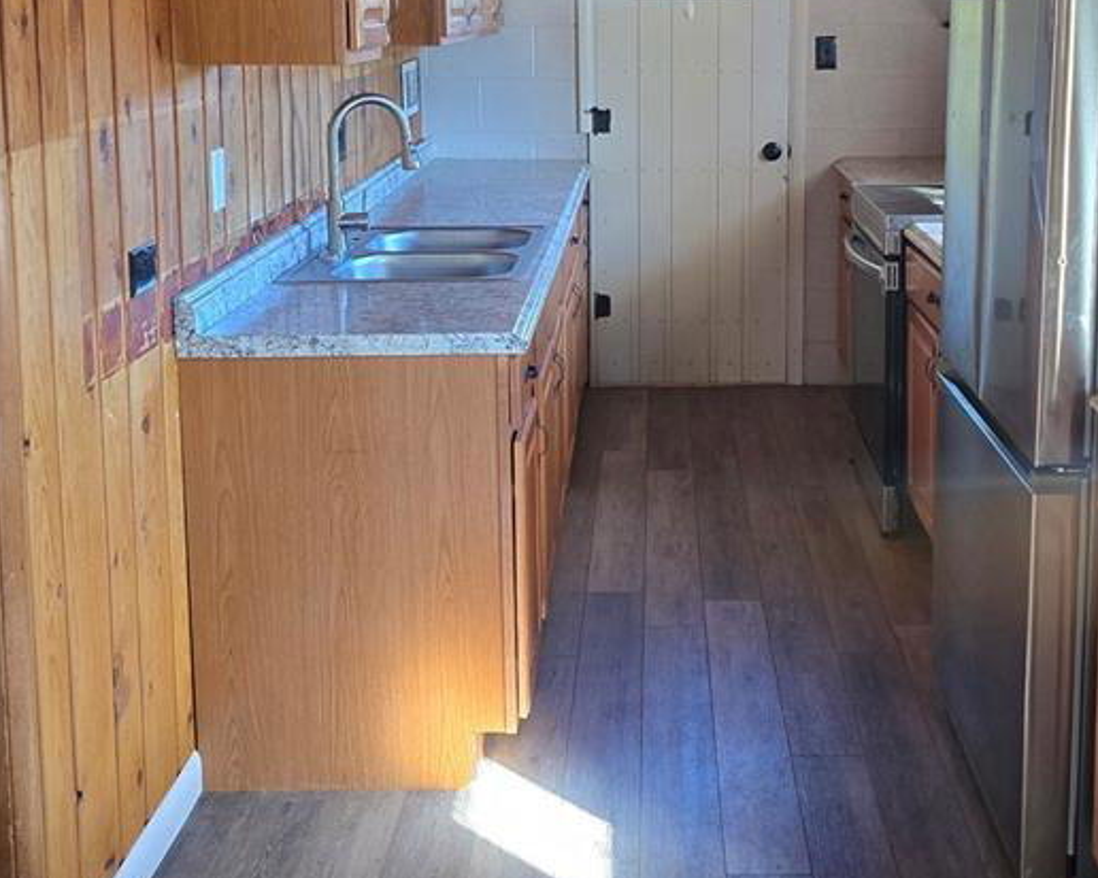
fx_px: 1528
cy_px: 170
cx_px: 633
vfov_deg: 31.2
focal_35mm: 47
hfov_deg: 39.4
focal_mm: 6.3
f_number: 1.7
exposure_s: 1/120
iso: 500
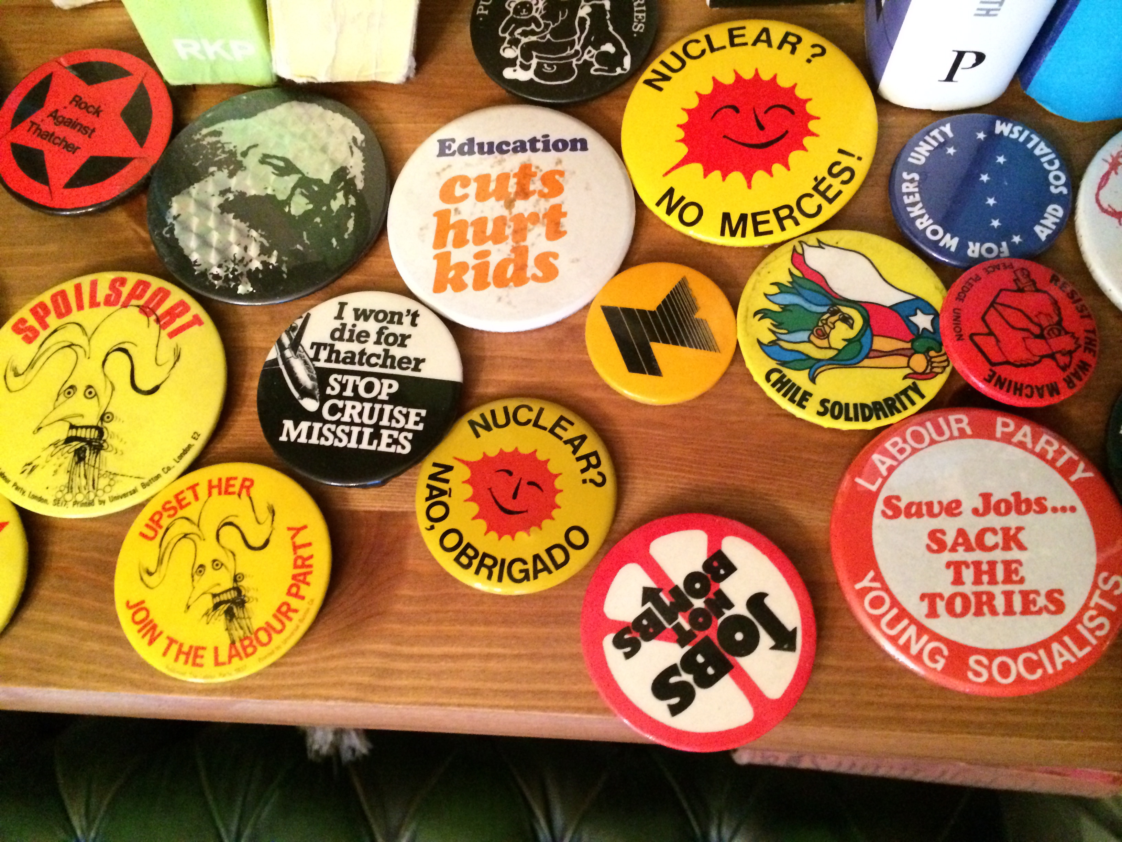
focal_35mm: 30
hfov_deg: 60.0
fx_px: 972
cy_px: 421
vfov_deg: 46.8
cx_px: 561
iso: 500
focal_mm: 4.12
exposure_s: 1/17
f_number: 2.2
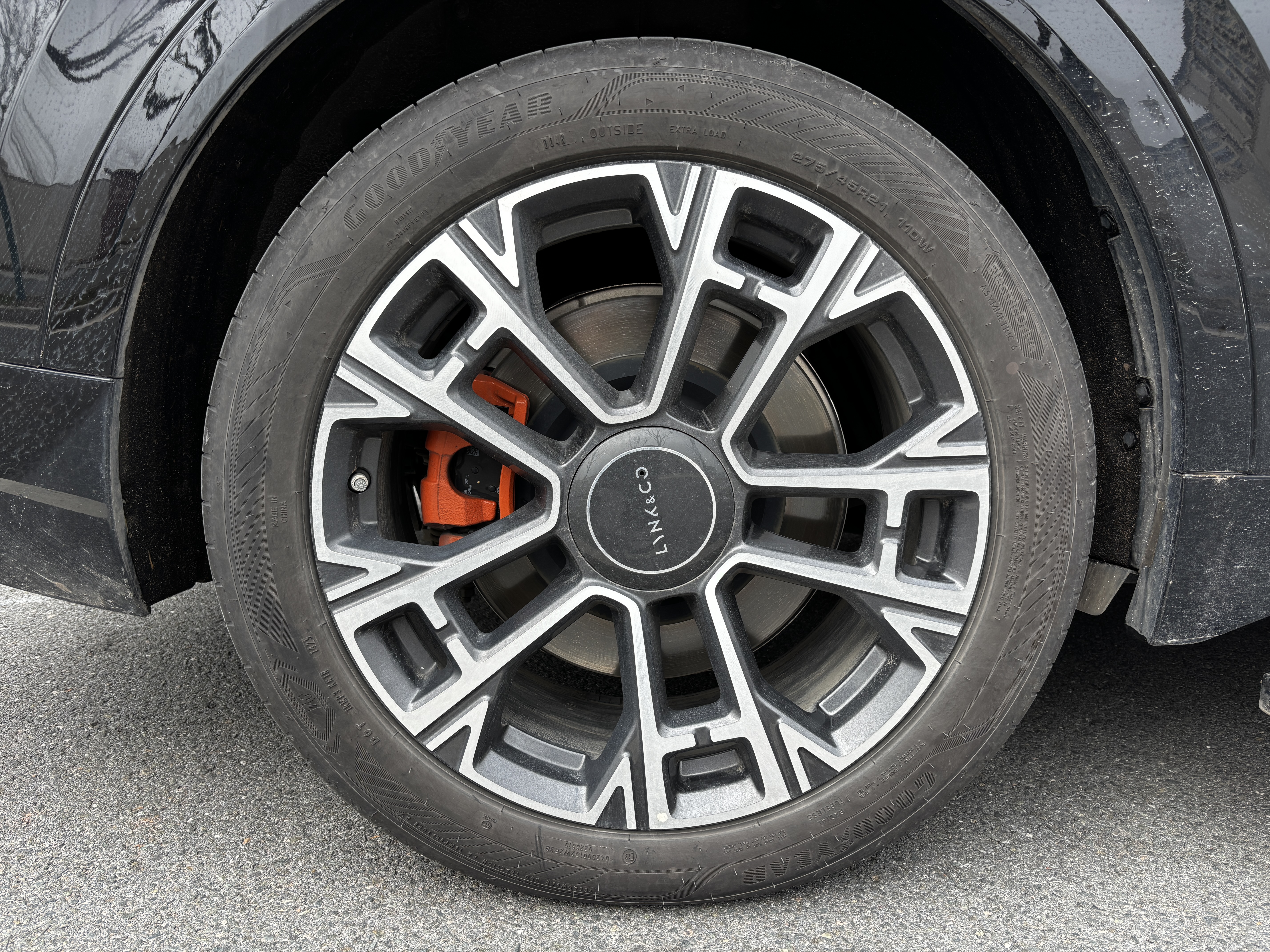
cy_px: 476
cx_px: 635
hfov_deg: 67.3
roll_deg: -0.7
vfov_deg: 53.1
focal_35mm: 26
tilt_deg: -9.3
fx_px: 954
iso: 50
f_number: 1.6
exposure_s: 1/419
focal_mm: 5.96
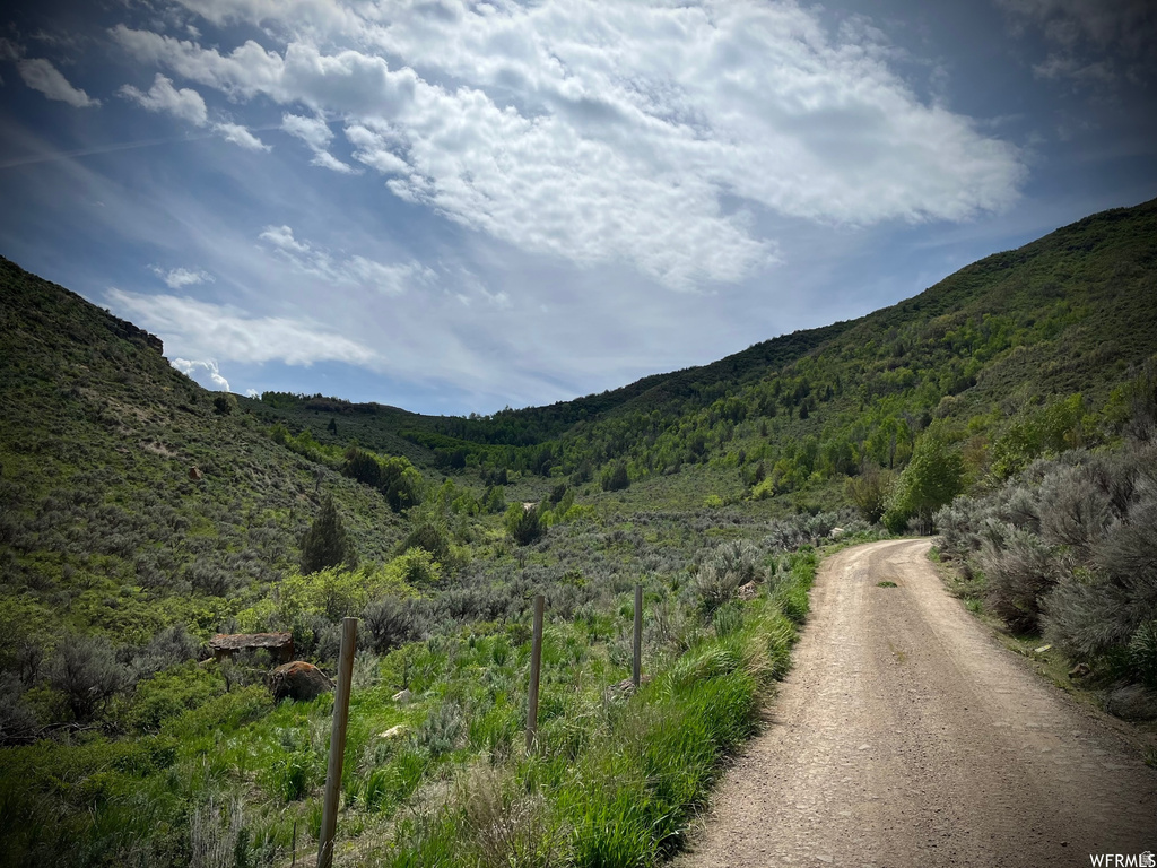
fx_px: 869
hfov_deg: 67.3
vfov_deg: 53.1
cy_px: 434
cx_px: 578
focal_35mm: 26
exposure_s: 1/9901
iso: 50
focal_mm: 5.1
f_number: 1.6
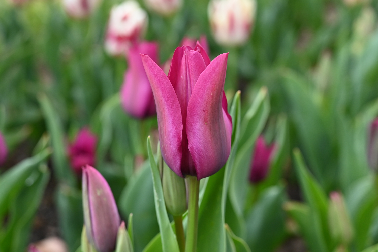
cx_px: 189
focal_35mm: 50
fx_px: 525
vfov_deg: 27.0
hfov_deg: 39.6
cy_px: 126
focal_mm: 50
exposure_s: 1/640
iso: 640
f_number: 6.3
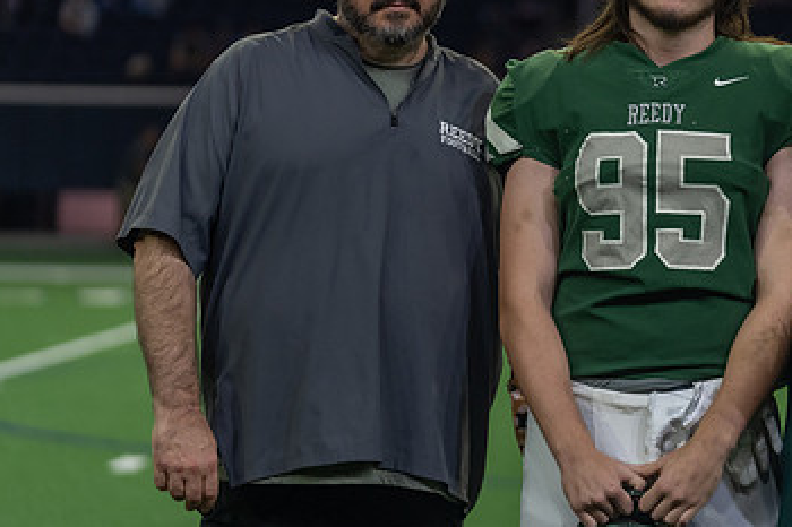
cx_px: 655
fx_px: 4376
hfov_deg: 10.3
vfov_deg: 6.9
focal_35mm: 199
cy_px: 169
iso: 1000
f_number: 2.8
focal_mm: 108
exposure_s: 1/320
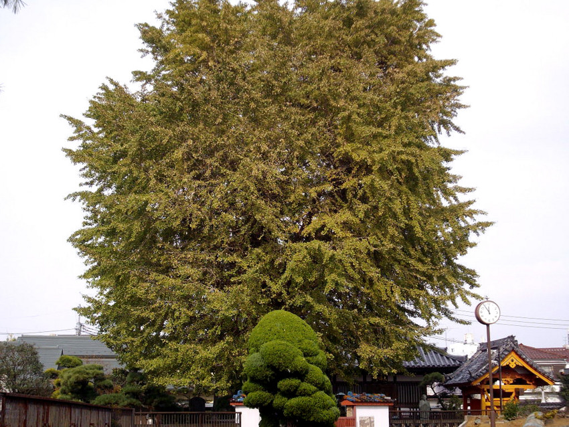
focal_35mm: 65
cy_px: 214
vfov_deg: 22.6
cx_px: 284
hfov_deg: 29.8
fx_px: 1069
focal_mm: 10.7
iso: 80
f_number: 3.8
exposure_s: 1/500
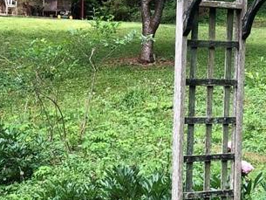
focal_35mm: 94
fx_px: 723
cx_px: 133
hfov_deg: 20.9
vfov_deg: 15.7
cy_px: 141
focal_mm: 3.99
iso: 20
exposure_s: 1/120
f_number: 1.8
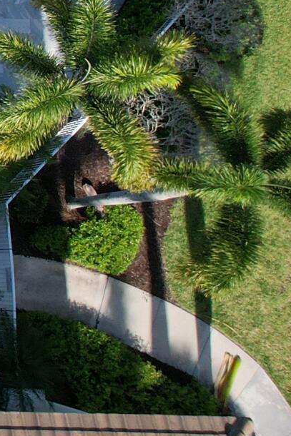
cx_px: -612
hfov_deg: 9.5
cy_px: -126
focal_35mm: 108
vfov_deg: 17.8
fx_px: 1310
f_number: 2.8
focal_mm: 8.38
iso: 150
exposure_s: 1/2000
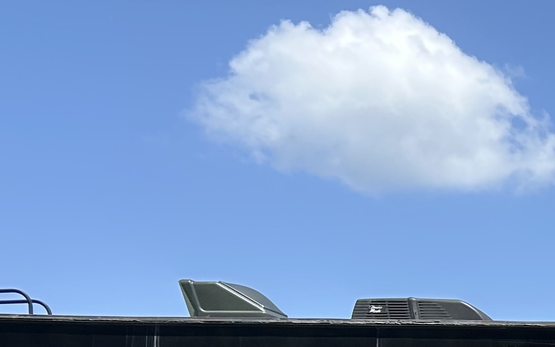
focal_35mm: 105
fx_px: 1588
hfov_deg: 16.9
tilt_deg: +2.2
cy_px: 583
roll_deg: +0.4
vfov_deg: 11.7
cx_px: 954
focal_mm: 5.7
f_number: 1.5
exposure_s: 1/2353
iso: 50
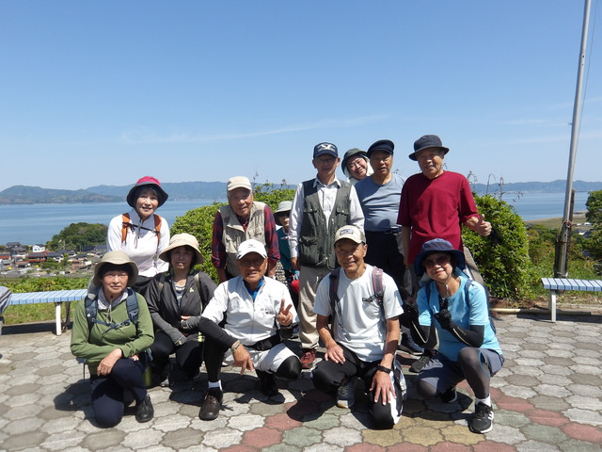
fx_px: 470
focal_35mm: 27
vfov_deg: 51.4
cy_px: 226
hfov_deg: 65.3
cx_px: 301
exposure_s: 1/1582
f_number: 3
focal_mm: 4.9
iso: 100
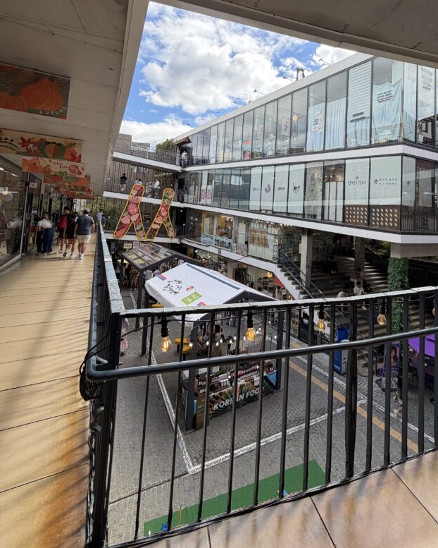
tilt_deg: +3.5
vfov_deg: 83.8
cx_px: 264
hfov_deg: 73.0
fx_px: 292
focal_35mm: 18
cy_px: 190
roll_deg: -2.9
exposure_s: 1/518
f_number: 2.2
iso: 40
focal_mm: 2.22
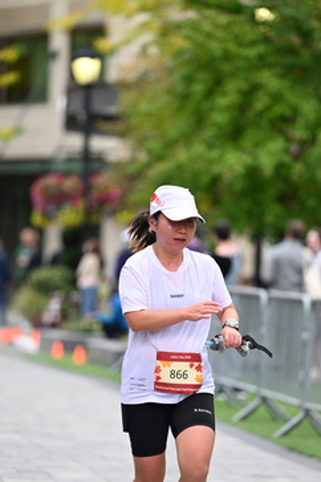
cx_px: 172
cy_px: 281
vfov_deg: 8.2
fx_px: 3343
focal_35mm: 250
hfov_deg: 5.5
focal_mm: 165
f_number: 2.8
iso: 640
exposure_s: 1/2000
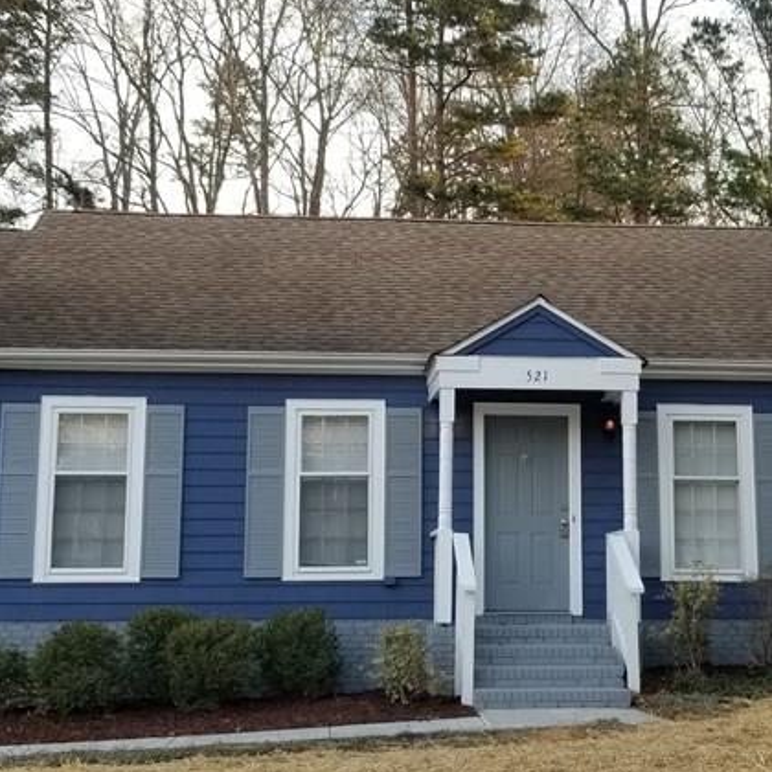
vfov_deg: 30.6
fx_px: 1413
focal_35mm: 56
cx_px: 469
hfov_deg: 30.5
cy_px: 369
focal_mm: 4.25
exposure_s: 1/236
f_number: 1.7
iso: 50
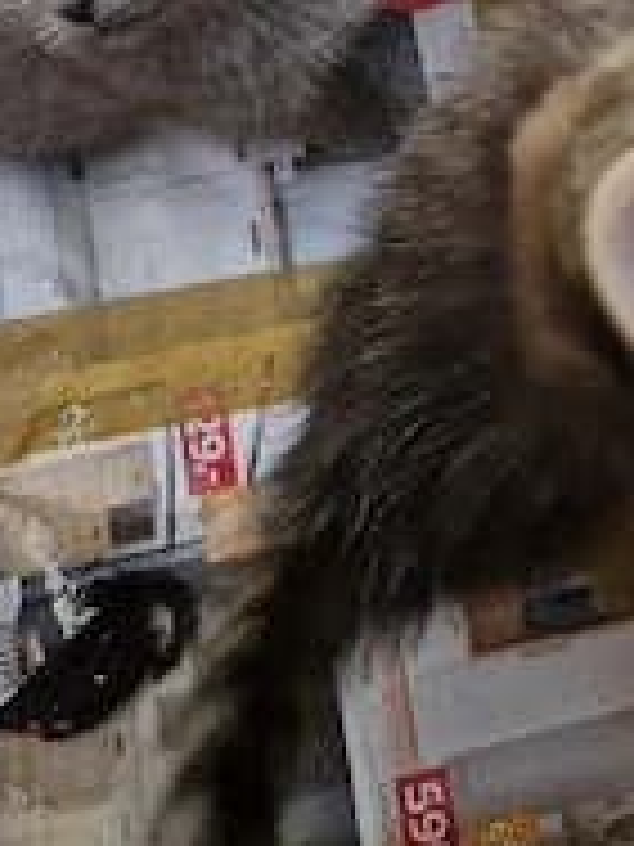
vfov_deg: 35.7
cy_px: 27
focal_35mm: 49
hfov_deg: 29.0
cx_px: 517
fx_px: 1197
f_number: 1.8
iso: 640
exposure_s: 1/25
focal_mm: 5.4
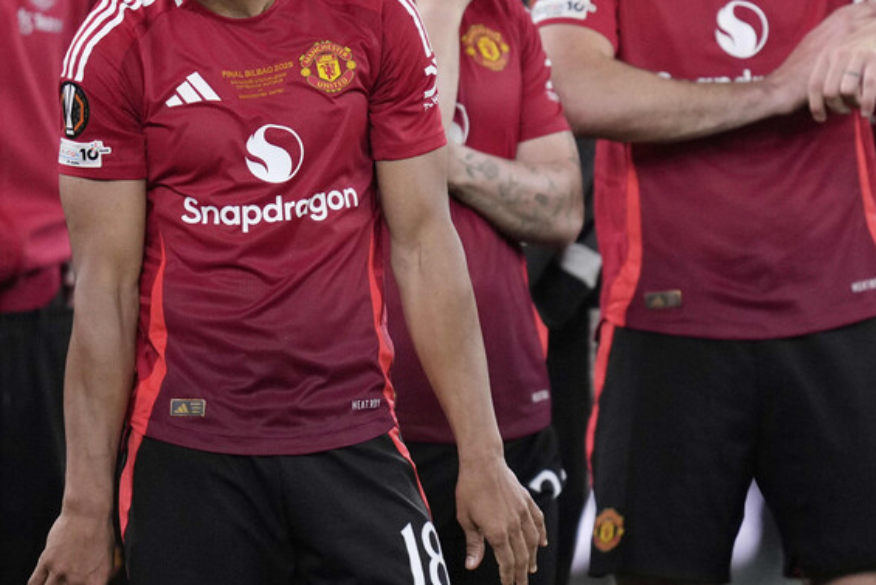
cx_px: 493
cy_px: 328
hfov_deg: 1.8
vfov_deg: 1.2
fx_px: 27551
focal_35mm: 1132
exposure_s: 1/2000
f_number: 2.8
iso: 2500
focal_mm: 400
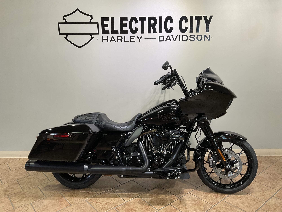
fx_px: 236
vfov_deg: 48.2
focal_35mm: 29
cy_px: 106
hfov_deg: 61.7
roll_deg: +0.7
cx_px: 141
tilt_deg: -13.1
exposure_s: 1/60
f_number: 1.8
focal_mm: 3
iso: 50
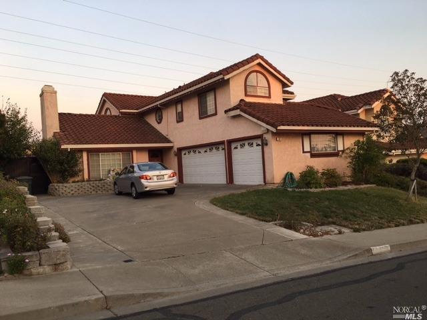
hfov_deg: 61.7
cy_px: 160
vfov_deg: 48.2
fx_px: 358
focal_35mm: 29
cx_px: 214
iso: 25
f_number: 2.2
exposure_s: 1/120
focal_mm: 4.15
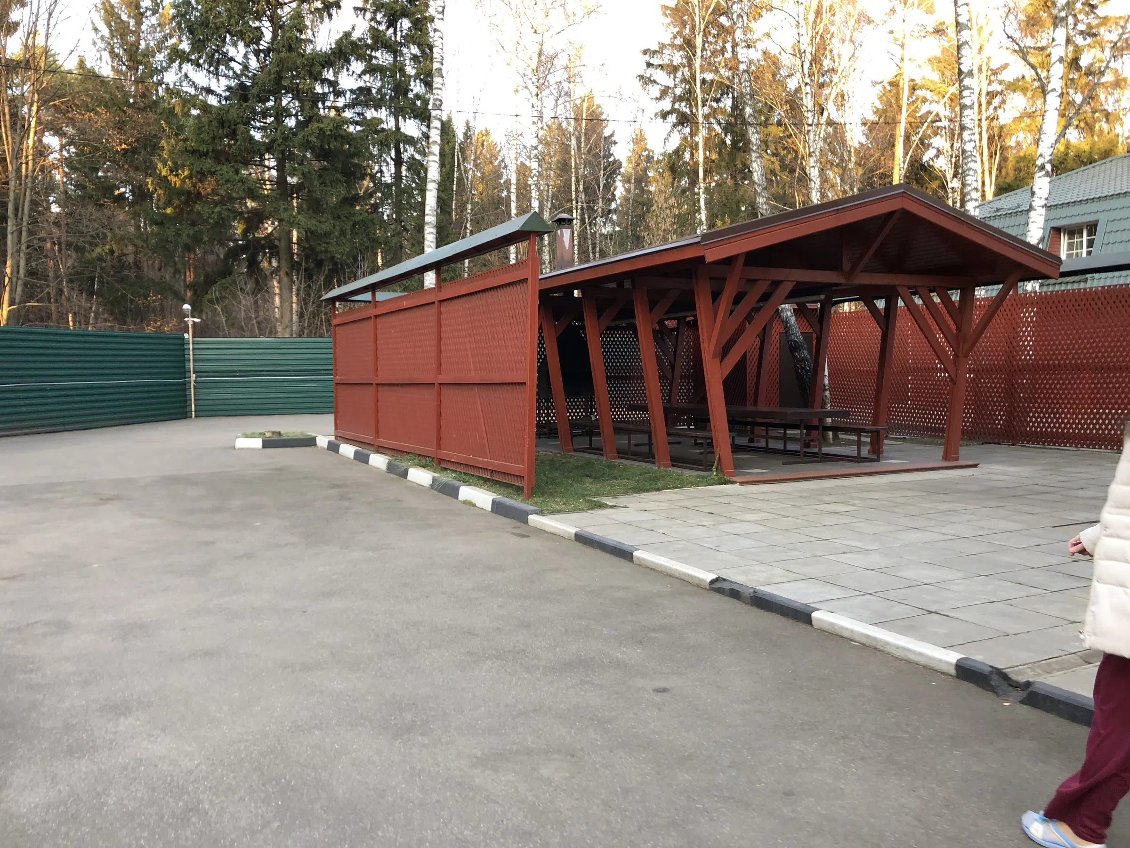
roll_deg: -2.7
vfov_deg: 49.7
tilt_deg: -2.5
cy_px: 424
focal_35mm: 28
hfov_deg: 63.4
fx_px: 914
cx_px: 565
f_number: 1.8
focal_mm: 4
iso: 32
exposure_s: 1/50
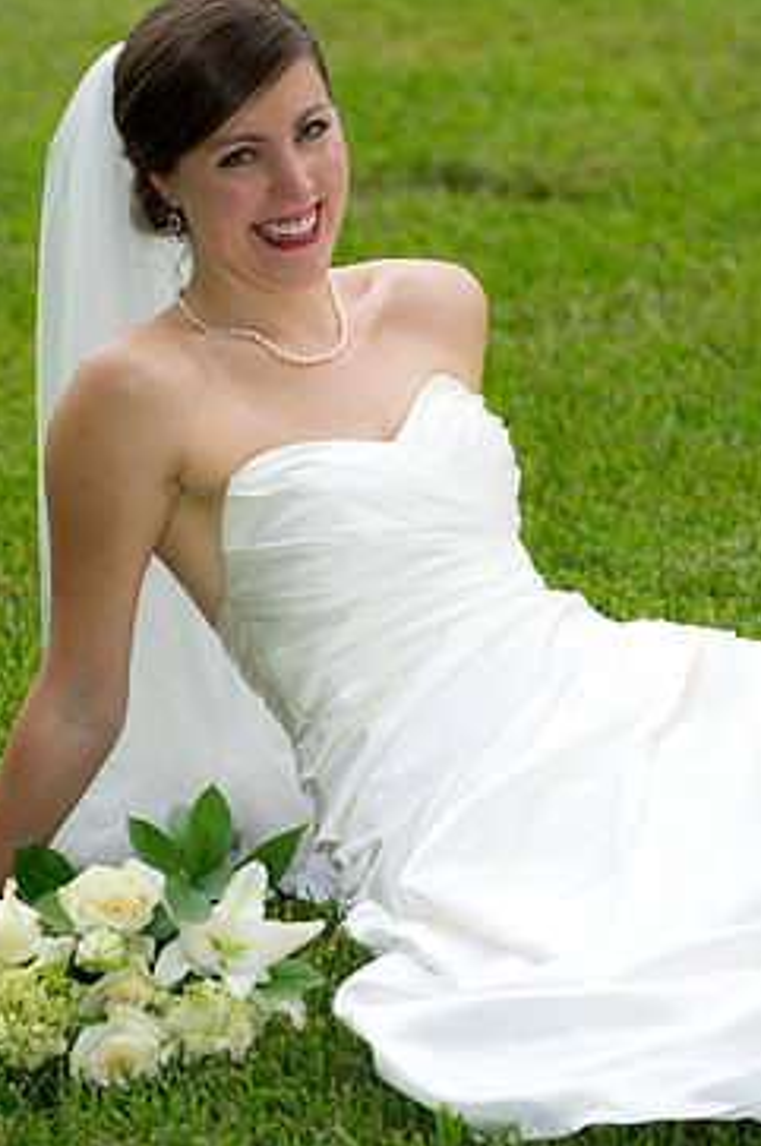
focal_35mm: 186
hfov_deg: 7.4
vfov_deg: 11.1
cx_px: 349
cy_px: 448
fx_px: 5914
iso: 400
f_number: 4.5
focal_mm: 150
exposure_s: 1/250
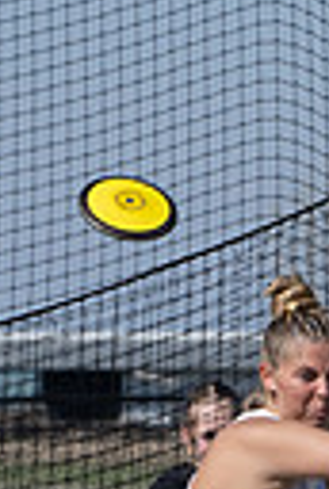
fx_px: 9653
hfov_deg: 2.0
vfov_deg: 2.9
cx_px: 333
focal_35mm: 708
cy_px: 829
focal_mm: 135
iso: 200
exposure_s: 1/1000
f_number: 7.1
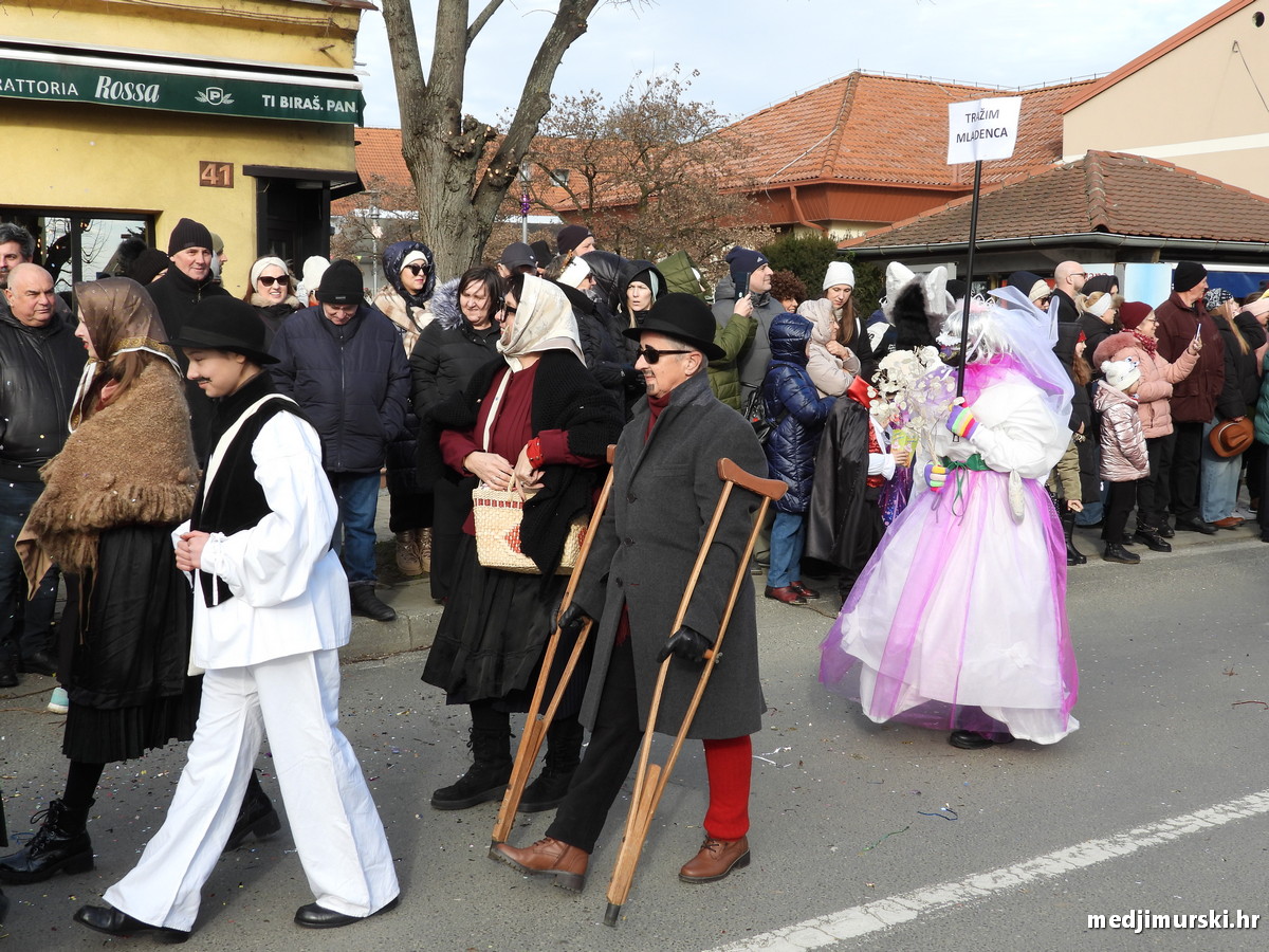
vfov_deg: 32.9
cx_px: 634
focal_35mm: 44
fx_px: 1613
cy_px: 476
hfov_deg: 42.9
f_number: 3.2
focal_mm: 7.9
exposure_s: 1/500
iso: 100
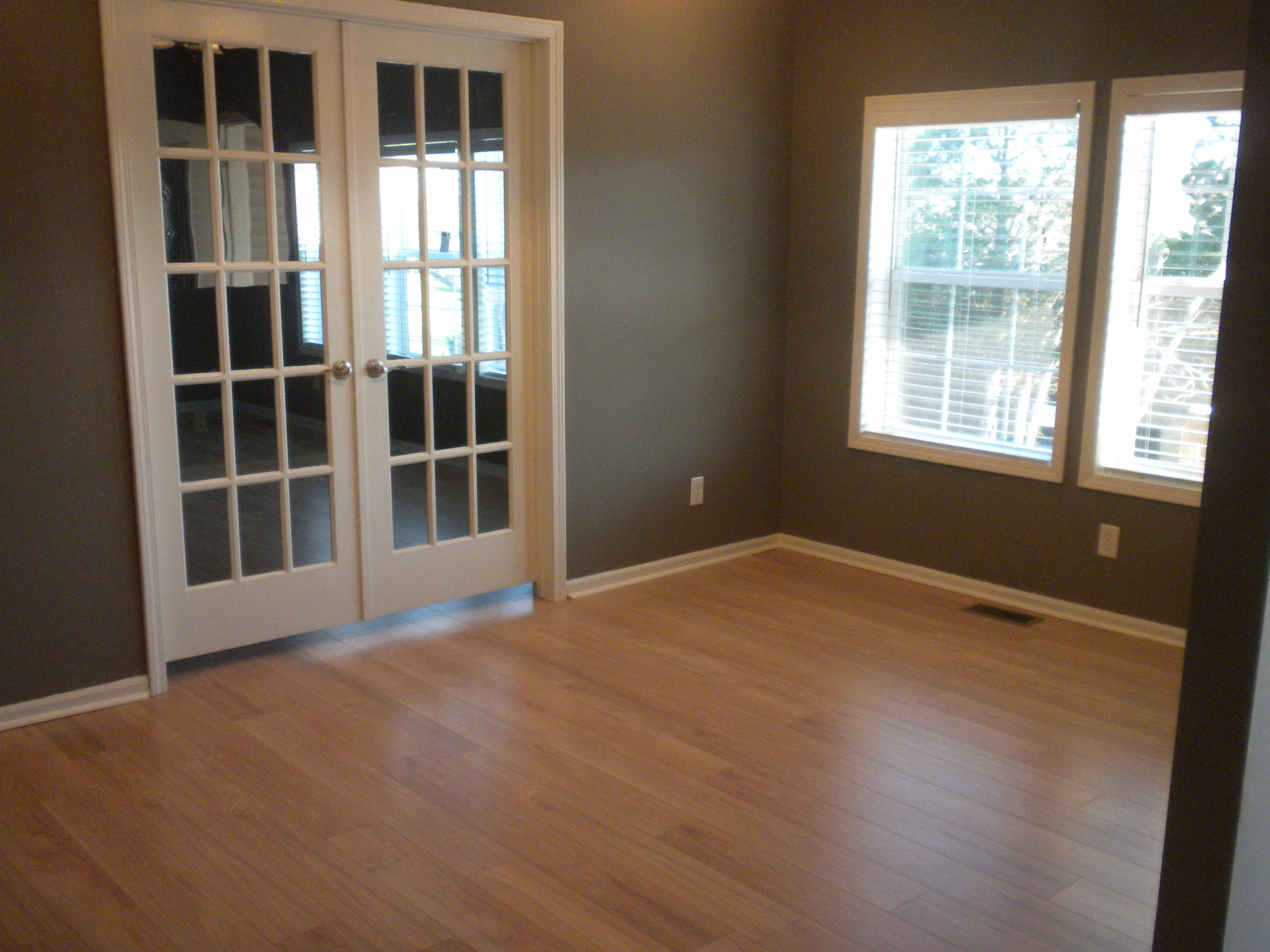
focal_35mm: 37
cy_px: 476
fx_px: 1357
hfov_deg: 50.1
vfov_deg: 38.7
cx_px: 635
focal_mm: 6.6
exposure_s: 1/58.1
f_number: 3.5
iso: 392
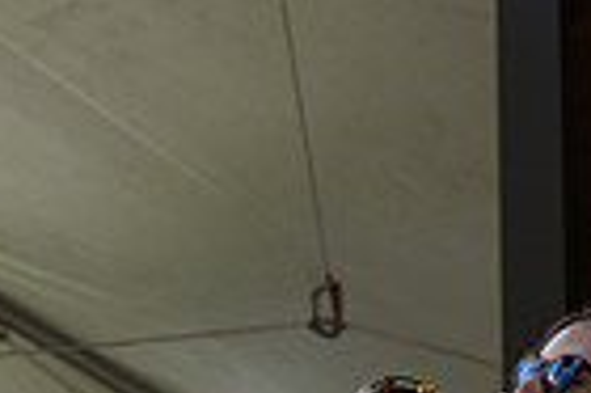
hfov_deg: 6.3
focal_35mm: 328
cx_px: 258
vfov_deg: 4.1
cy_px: 809
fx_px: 5378
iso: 800
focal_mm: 79
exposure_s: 1/1250
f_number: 5.6
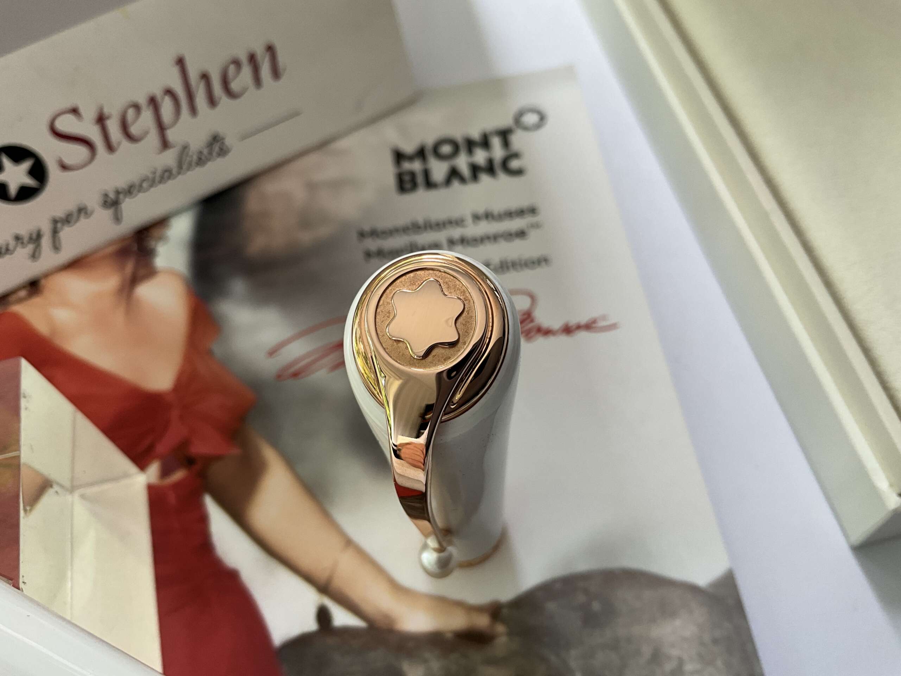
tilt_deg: -58.7
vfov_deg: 48.2
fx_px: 755
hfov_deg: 61.7
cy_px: 338
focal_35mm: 29
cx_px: 450
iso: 50
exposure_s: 1/122
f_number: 1.8
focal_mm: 3
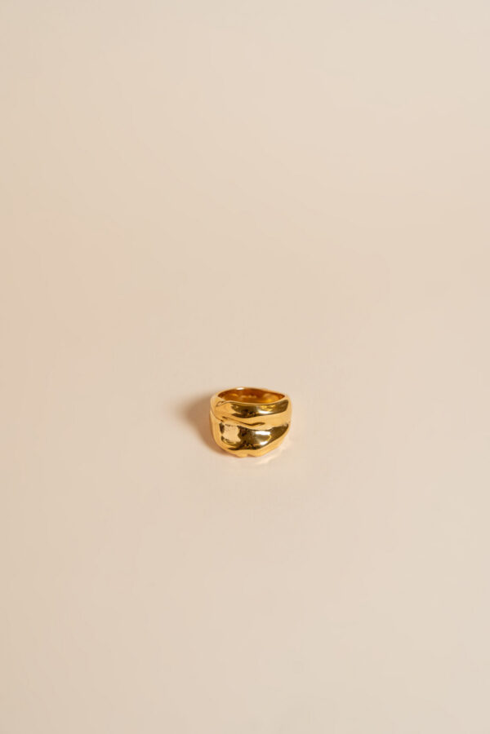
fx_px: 1531
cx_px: 245
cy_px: 367
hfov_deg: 18.2
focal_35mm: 75
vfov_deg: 27.0
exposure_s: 1/100
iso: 800
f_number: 7.1
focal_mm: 75
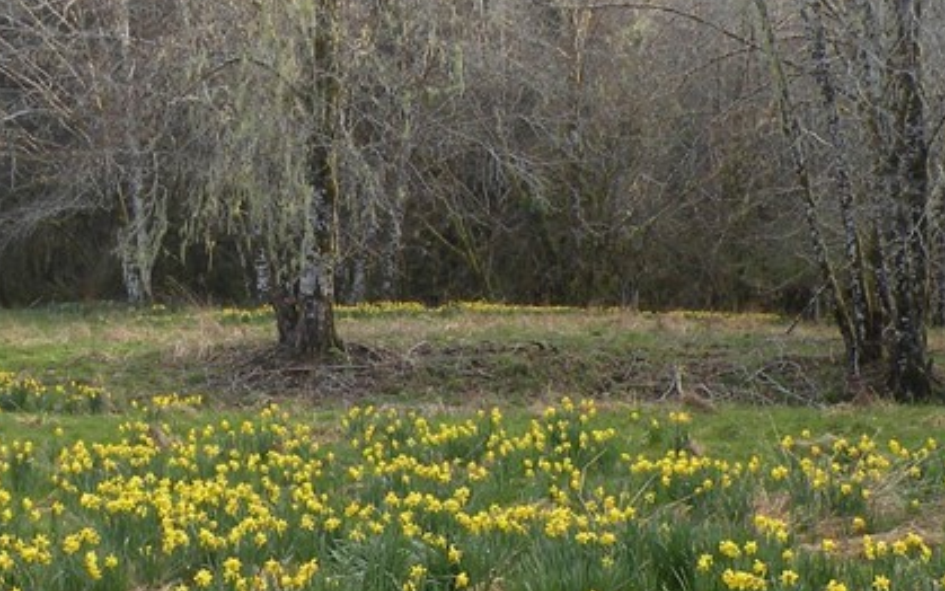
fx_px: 1803
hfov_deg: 29.2
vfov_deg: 18.6
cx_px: 332
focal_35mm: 70
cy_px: 327
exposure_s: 1/92
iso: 64
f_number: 3.5
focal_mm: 4.7
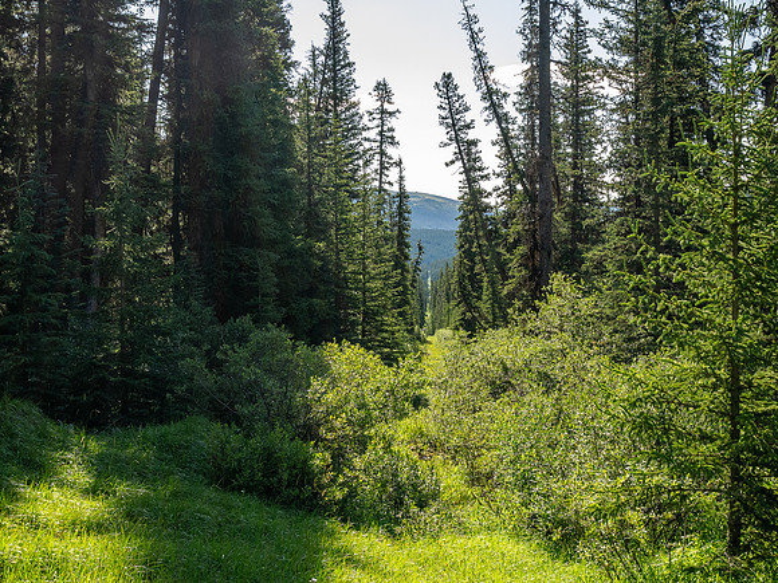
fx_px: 1259
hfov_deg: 34.3
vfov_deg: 26.1
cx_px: 389
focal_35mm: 56
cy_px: 292
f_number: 8
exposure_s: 1/80
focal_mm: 28
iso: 200
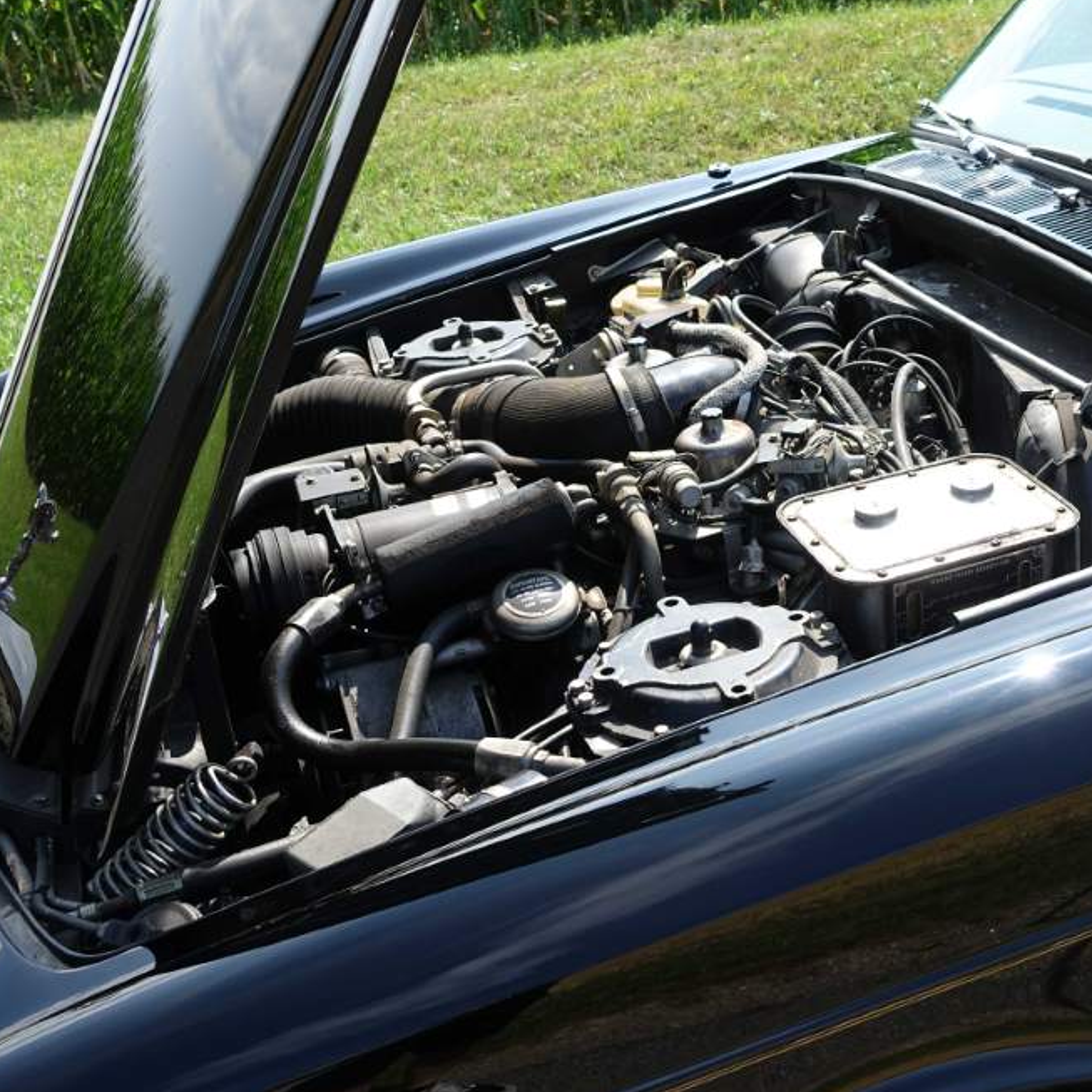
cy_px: 517
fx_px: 1713
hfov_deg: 34.8
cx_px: 786
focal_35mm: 48
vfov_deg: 35.3
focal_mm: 11.81
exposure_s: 1/400
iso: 125
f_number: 4
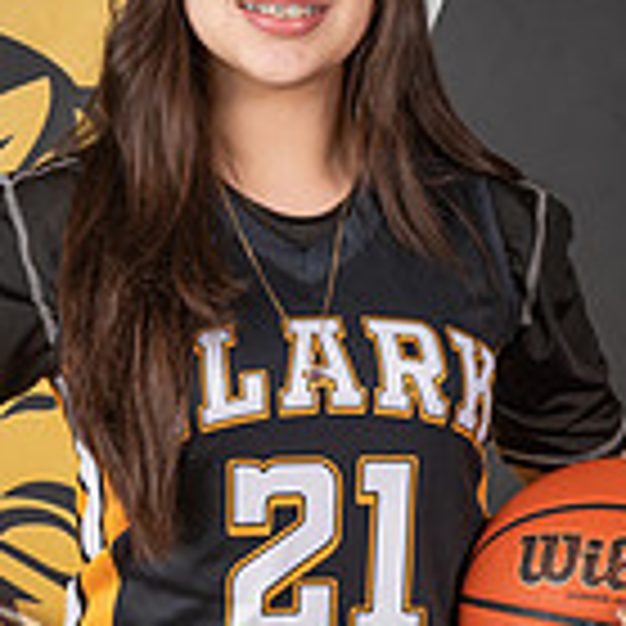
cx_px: 376
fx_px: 5524
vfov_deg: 6.5
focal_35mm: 270
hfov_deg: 6.5
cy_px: 694
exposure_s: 1/125
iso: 100
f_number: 9
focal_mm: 98
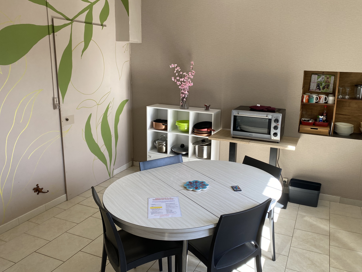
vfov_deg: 48.2
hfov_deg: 61.5
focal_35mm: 29
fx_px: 303
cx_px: 201
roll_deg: -1.7
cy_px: 131
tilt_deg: -10.2
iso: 50
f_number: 1.8
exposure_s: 1/121
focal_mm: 4.25
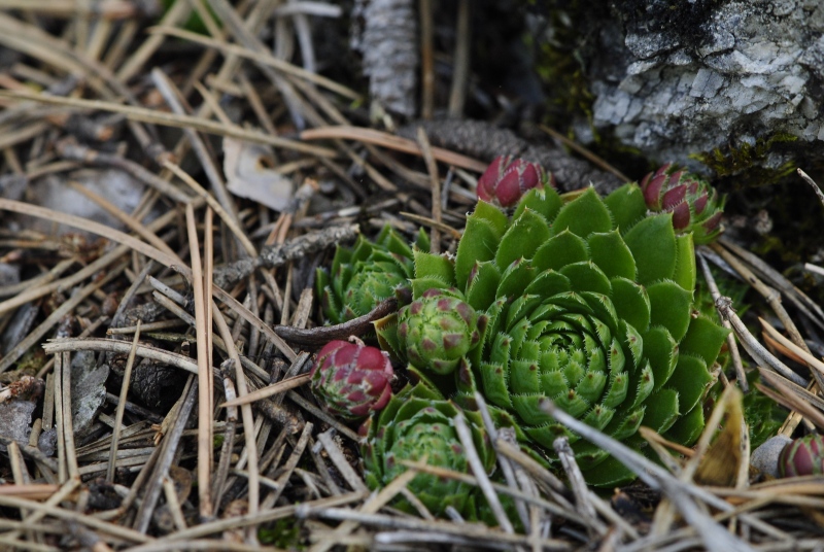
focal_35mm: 128
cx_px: 412
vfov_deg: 10.8
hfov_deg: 16.0
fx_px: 2923
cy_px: 276
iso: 400
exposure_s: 1/80
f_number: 6.3
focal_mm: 85
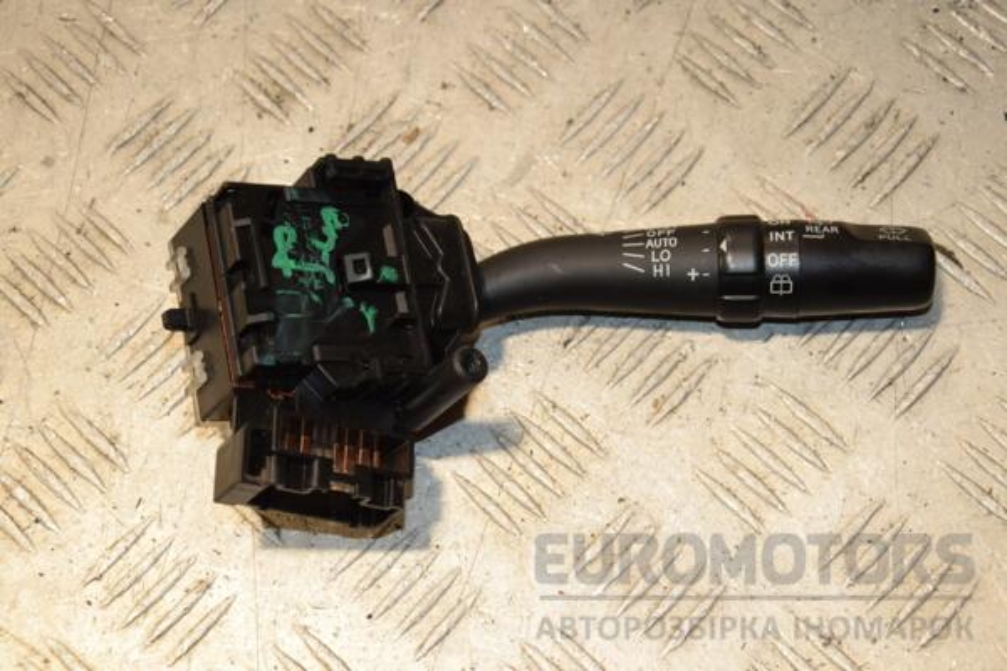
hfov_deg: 27.0
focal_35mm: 75
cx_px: 504
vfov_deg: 18.2
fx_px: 2098
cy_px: 336
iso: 800
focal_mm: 50
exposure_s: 1/200
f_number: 6.3
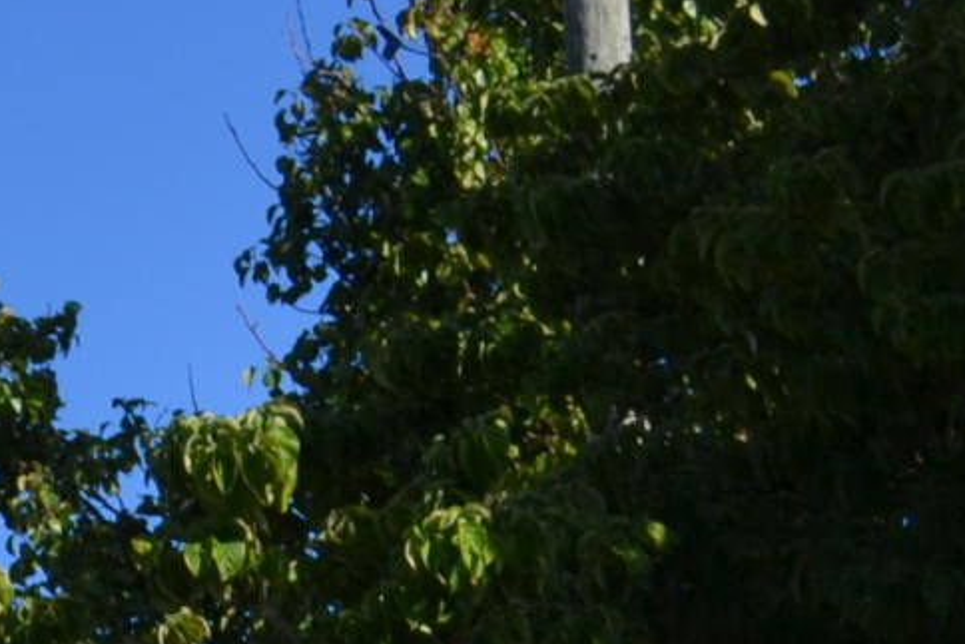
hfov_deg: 8.3
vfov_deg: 5.8
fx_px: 5979
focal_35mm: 223
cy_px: 1719
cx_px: -1513
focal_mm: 24
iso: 100
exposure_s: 1/250
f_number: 8
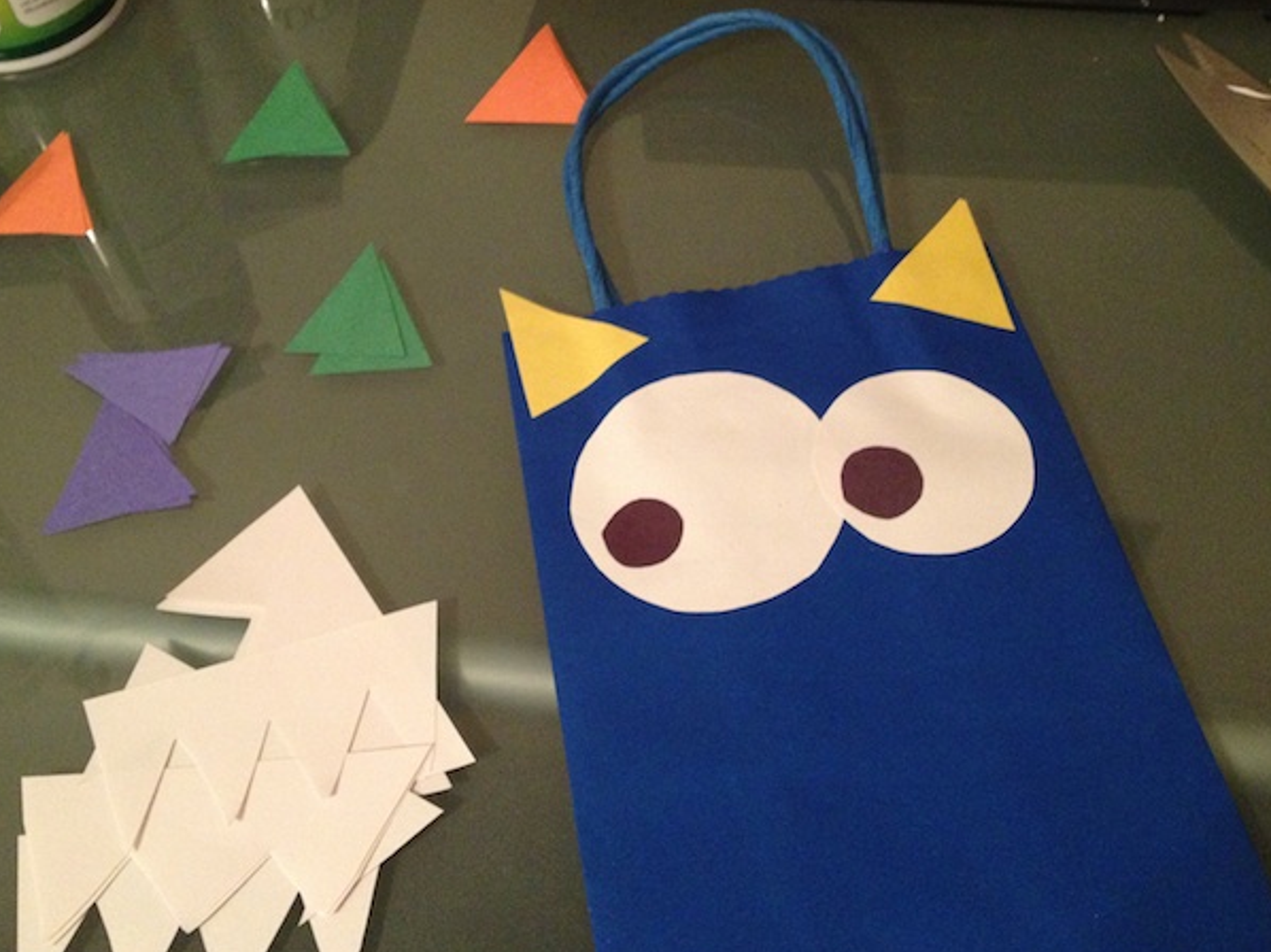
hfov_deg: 45.8
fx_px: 1505
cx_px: 608
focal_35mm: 41
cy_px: 447
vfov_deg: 35.1
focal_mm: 4.28
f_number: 2.4
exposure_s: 1/15
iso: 400
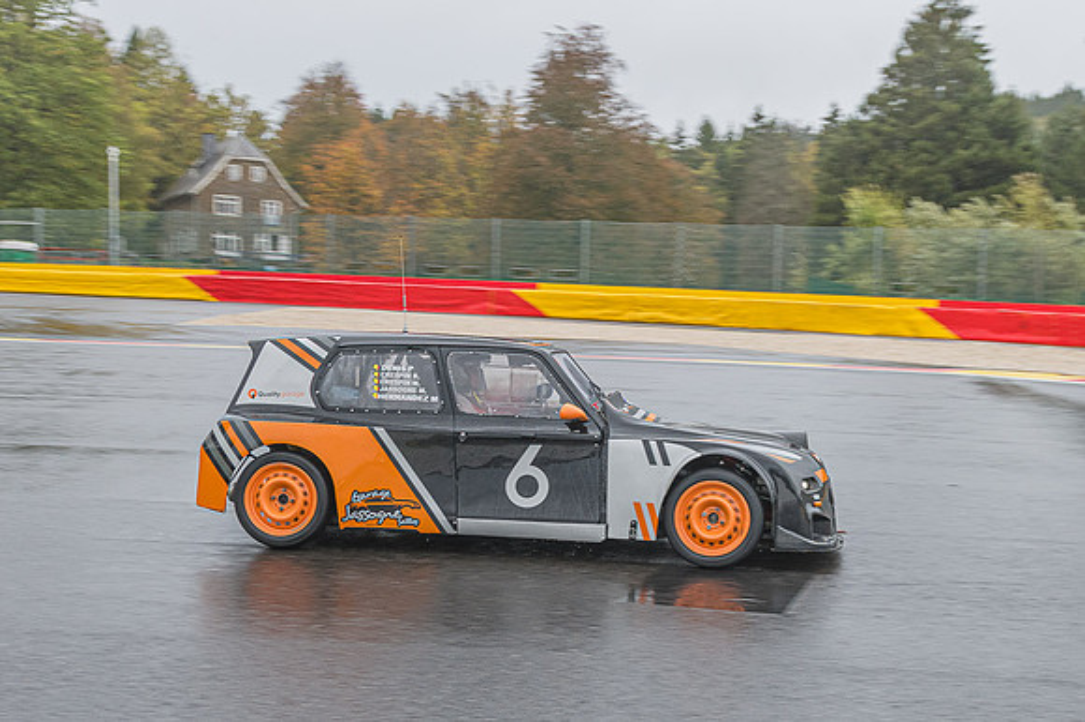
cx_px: 587
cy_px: 519
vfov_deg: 25.2
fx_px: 1597
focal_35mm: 53
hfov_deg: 37.5
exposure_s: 1/200
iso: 250
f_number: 5
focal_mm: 28
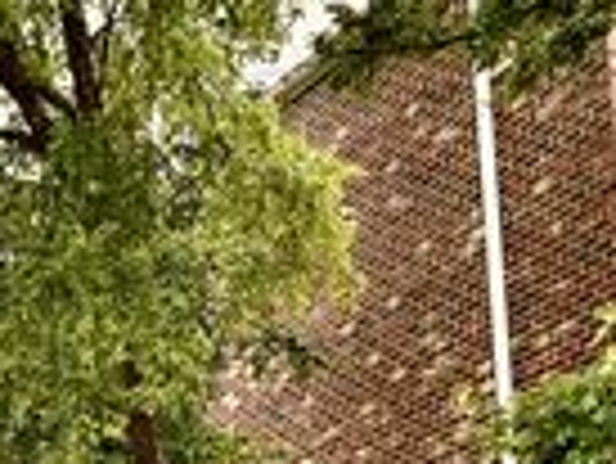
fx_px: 1692
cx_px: -243
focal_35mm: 95
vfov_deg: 14.0
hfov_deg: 18.7
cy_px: 804
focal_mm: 5.96
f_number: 1.6
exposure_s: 1/305
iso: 50
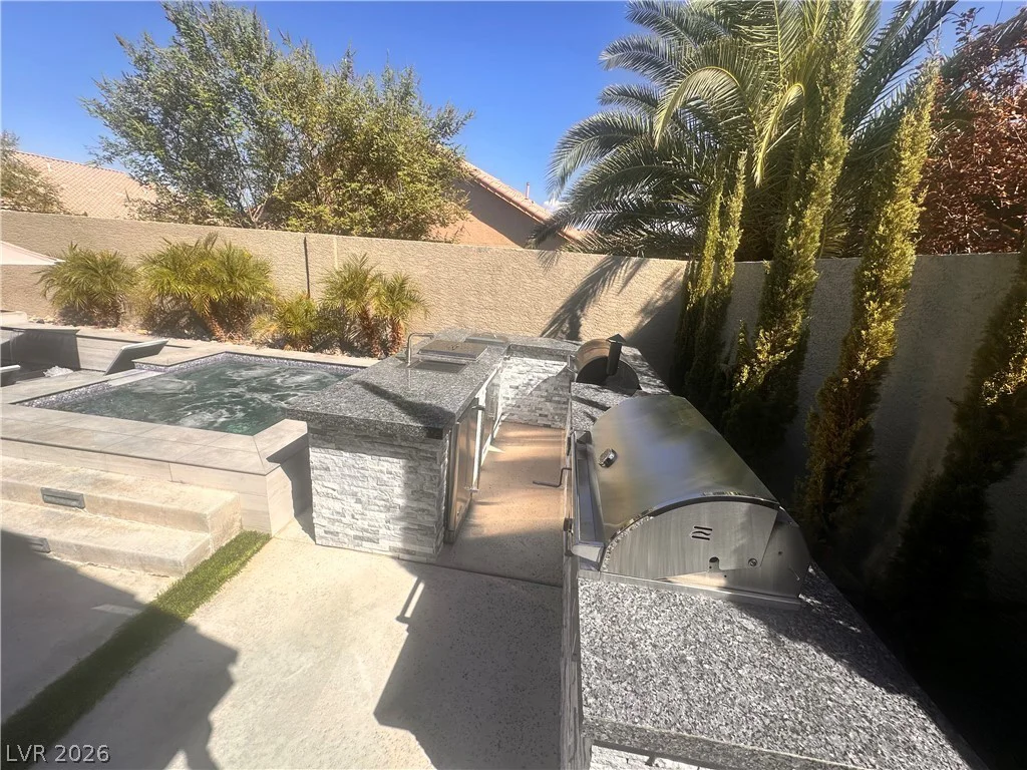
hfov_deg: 102.1
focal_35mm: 14
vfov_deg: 85.7
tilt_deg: -15.9
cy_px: 385
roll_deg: -4.9
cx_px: 514
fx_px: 415
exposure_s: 1/1531
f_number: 2.2
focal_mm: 2.22
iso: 50
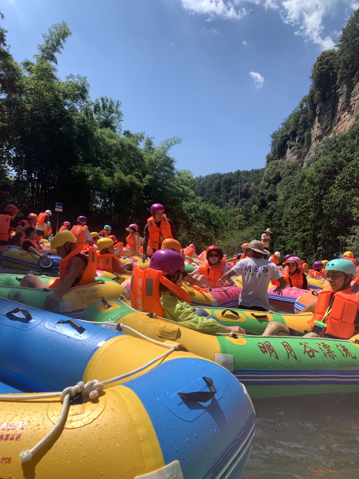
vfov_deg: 67.3
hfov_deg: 53.1
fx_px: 360
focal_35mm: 26
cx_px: 180
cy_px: 240
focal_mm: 4.25
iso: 25
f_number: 1.8
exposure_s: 1/2755
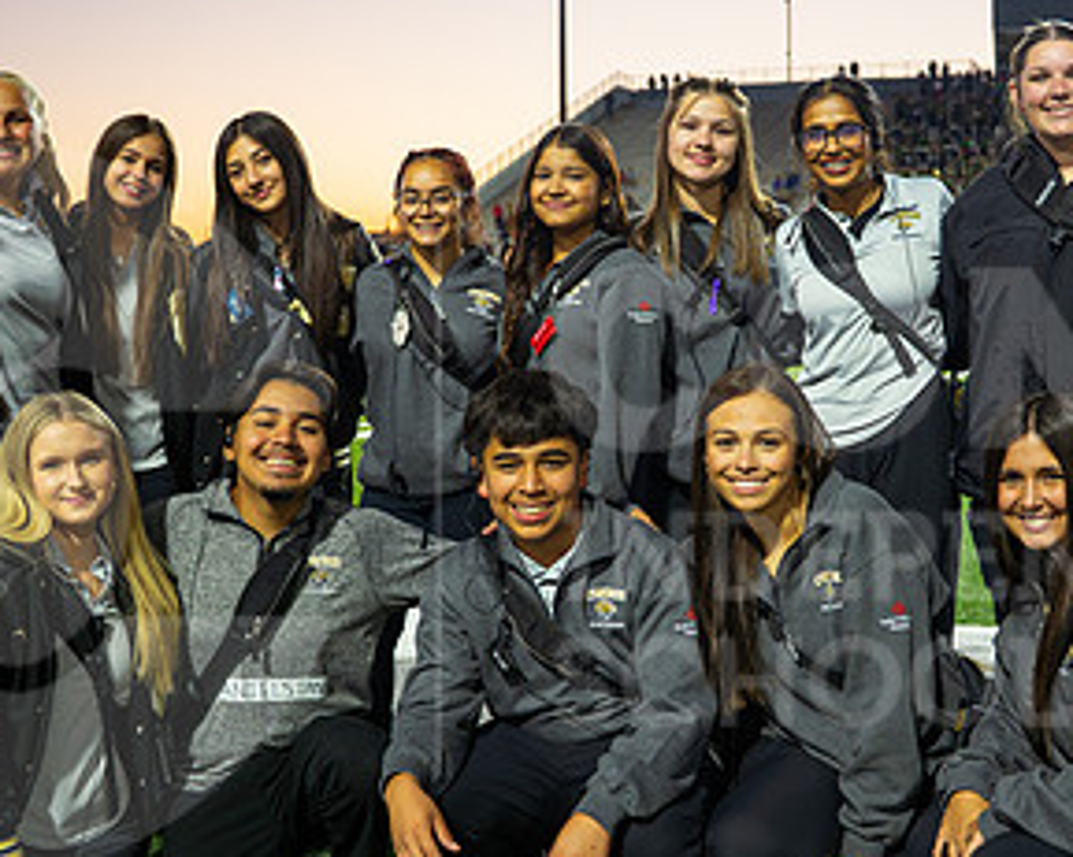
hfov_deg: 35.3
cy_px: 440
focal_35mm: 53
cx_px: 635
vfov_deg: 28.6
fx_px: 1683
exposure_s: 1/500
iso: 1000
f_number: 3.2
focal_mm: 28
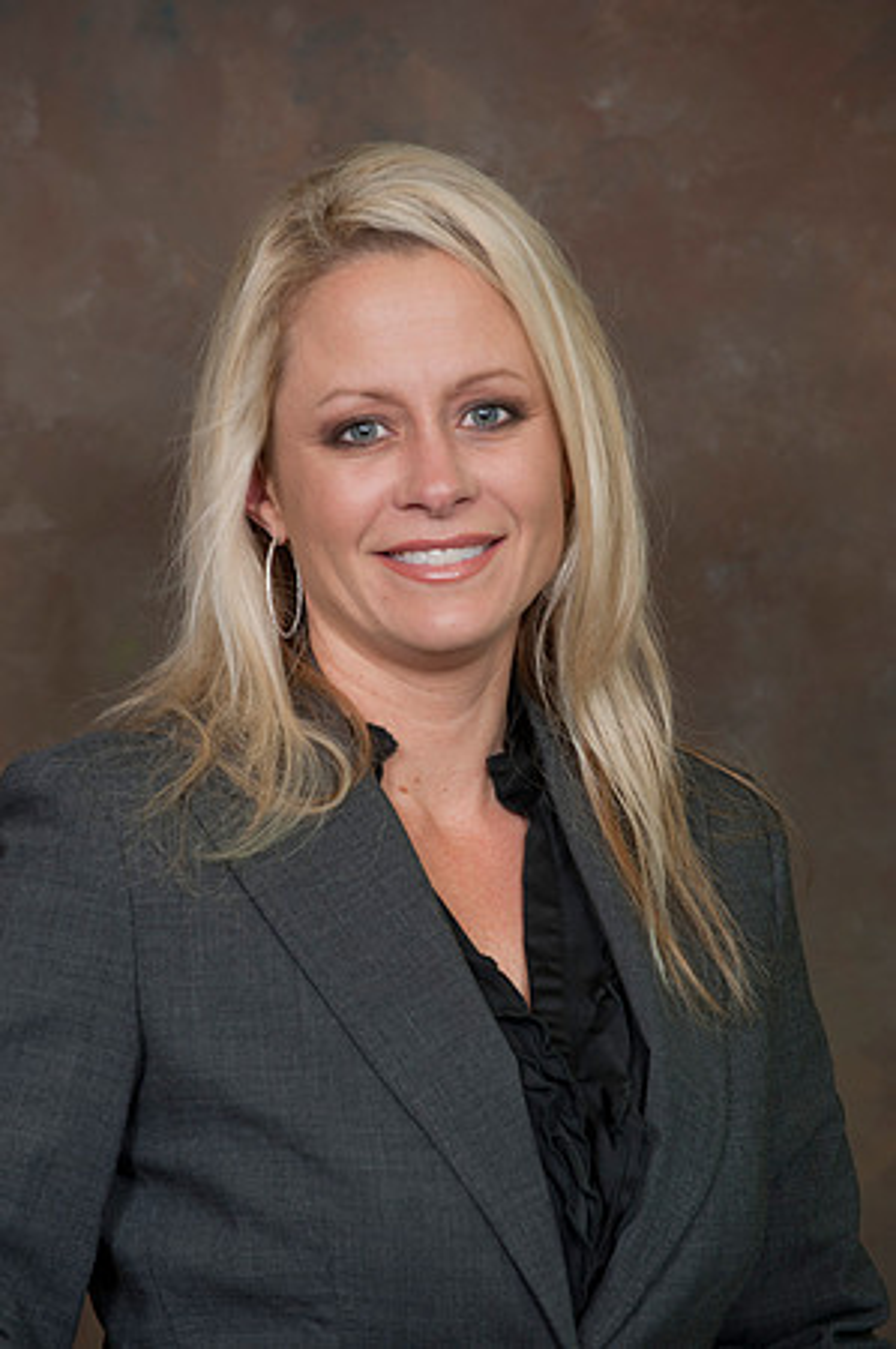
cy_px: 674
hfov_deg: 7.2
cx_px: 448
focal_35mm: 190
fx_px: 7109
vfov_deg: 10.8
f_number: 5.6
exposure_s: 1/125
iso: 320
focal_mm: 190
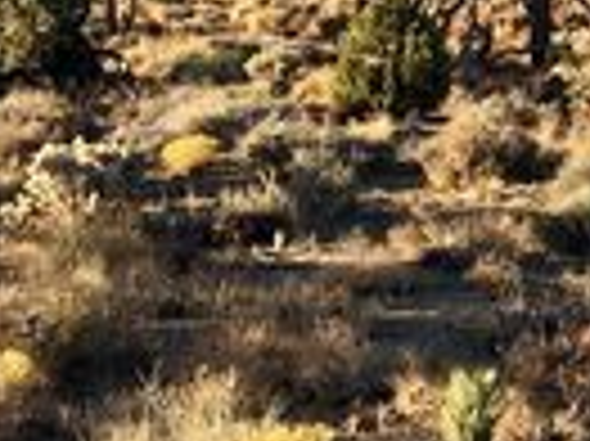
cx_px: 536
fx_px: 1890
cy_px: -214
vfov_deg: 12.7
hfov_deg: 17.5
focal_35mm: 111
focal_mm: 4.15
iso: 25
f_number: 2.2
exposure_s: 1/605
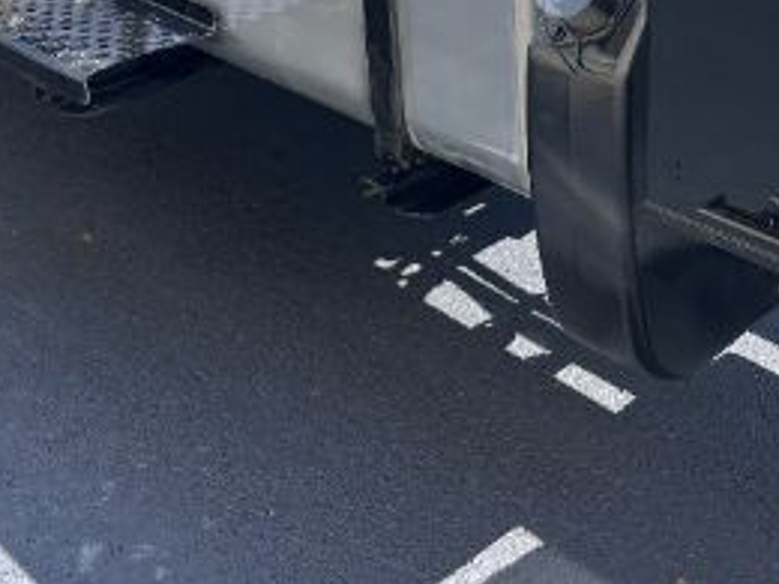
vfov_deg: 22.0
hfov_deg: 30.0
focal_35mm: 64
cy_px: -12
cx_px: 539
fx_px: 1440
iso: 50
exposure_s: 1/928
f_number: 1.6
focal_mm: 5.1
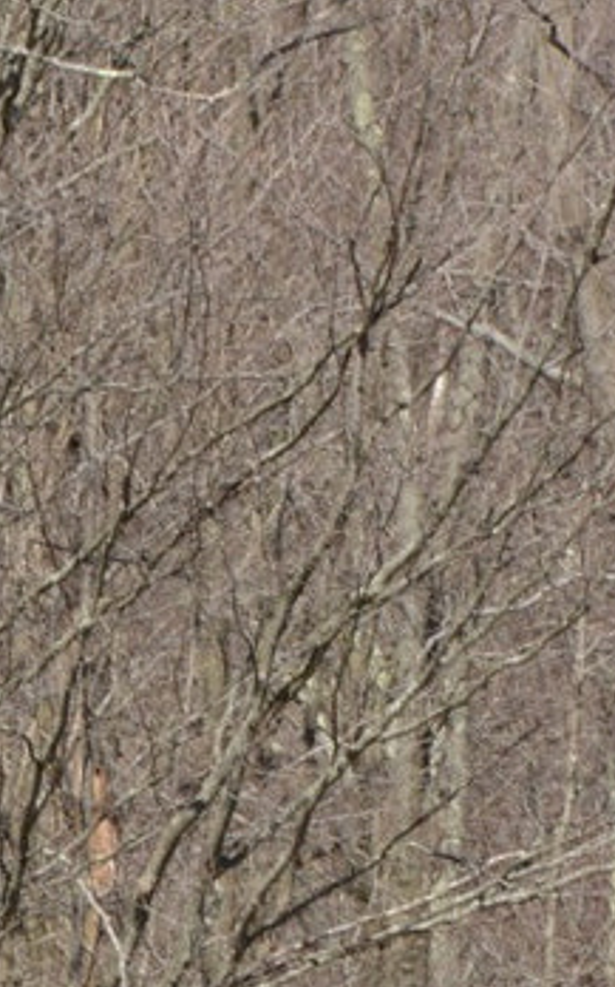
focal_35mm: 938
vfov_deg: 2.2
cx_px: -1341
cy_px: 1510
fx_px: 25196
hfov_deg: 1.4
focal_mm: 200
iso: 450
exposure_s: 1/80
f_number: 22
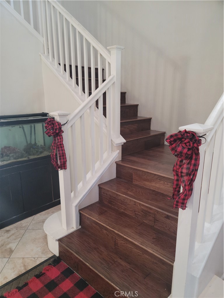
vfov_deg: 69.4
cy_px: 149
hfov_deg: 54.9
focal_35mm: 25
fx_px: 216
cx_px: 112
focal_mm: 7
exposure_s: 1/60
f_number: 1.8
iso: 250
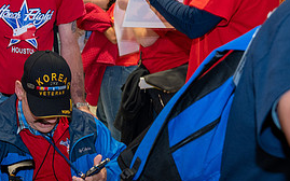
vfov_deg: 19.0
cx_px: 5
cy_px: 137
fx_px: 537
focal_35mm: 68
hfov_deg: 28.5
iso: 1600
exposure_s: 1/40
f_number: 4.5
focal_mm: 31
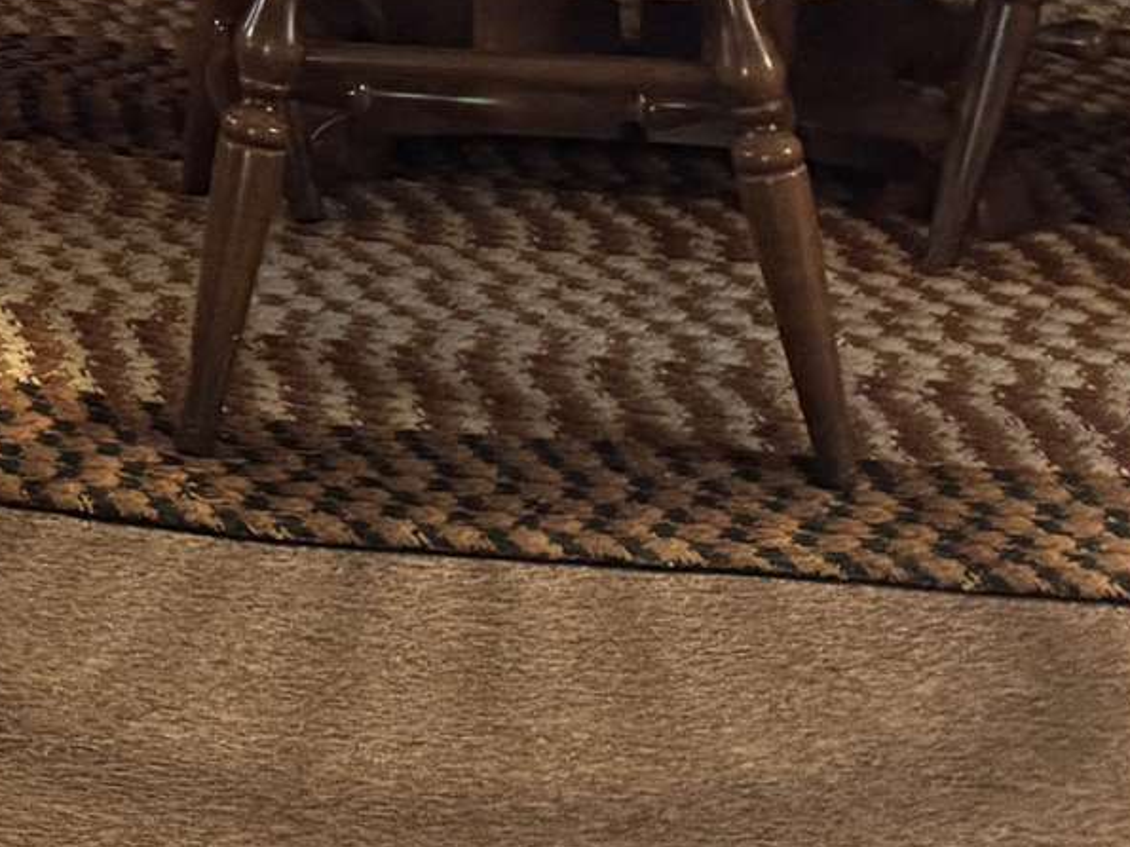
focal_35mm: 124
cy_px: -1058
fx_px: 4047
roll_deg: +1.0
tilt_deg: -5.0
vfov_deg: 10.6
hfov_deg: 15.3
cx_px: -272
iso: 500
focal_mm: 6.76
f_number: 1.78
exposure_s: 1/60
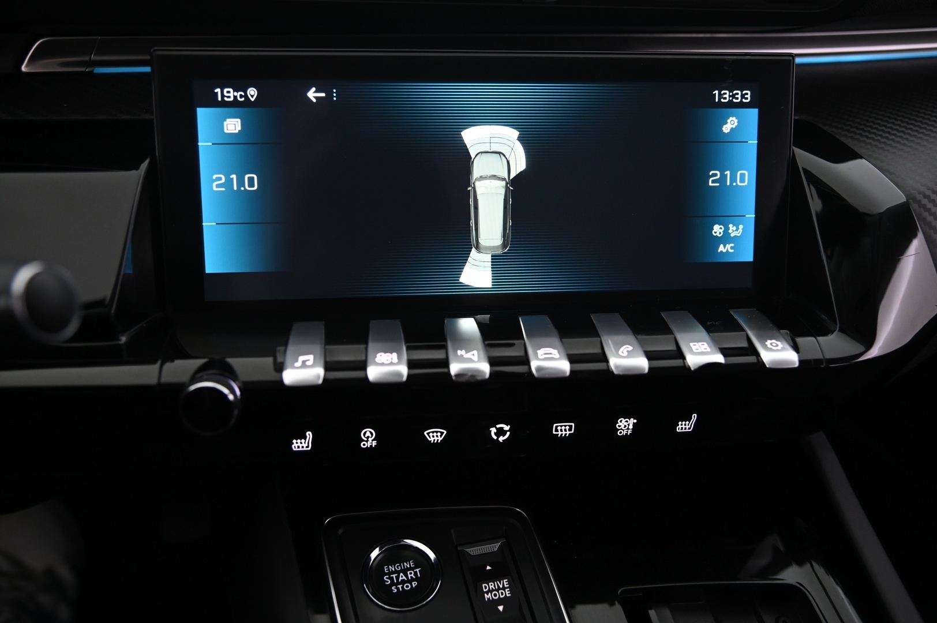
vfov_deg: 41.1
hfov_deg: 58.8
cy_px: 312
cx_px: 468
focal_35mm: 32
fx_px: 832
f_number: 4
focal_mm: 32
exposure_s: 1/25
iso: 2000
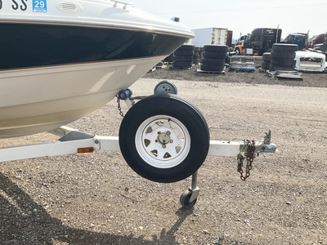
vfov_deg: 48.2
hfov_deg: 61.7
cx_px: 164
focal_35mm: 29
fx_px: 274
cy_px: 122
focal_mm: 3
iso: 25
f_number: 1.8
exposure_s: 1/1195
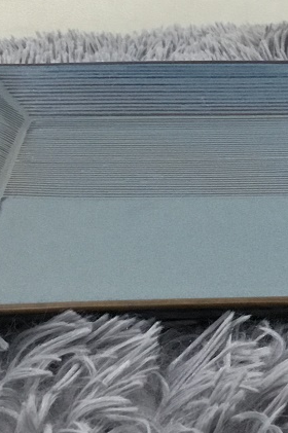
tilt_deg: -19.6
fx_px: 1106
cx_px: 253
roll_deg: +1.7
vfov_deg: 21.9
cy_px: 86
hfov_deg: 14.7
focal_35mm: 92
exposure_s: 1/33
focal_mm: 3.3
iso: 200
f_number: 2.4
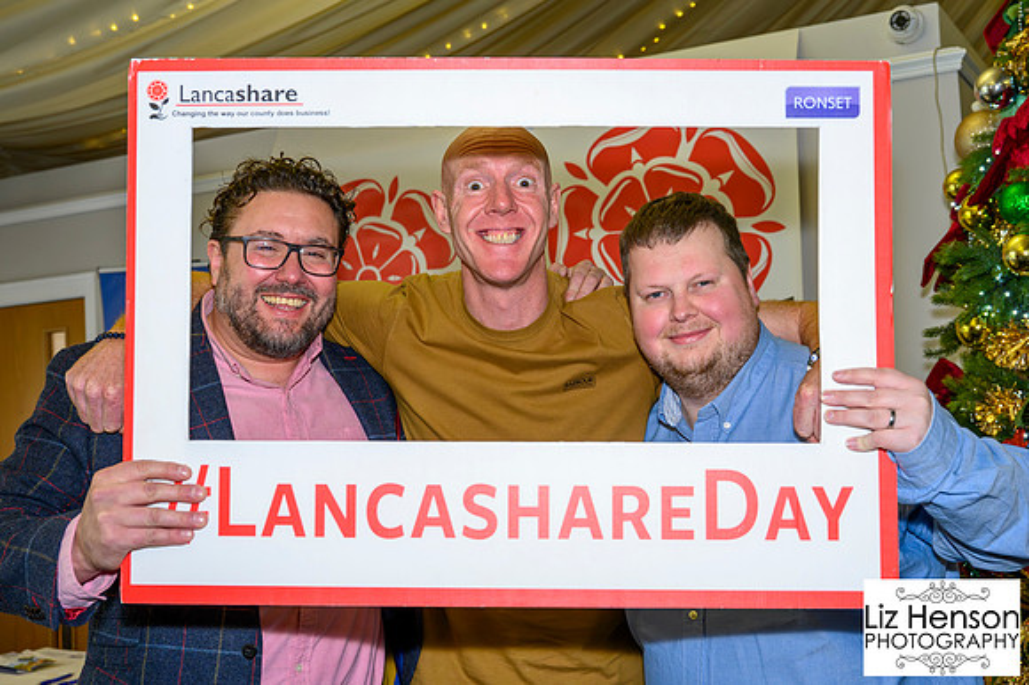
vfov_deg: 31.4
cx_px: 532
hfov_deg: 45.8
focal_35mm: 43
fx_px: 1218
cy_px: 301
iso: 3200
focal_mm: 38
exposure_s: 1/100
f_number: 5
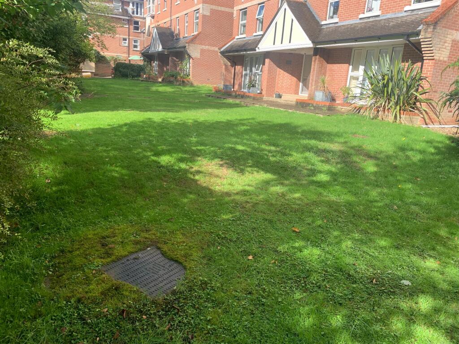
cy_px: 172
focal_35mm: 26
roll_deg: -4.8
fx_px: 345
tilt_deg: -12.8
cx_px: 230
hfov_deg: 67.3
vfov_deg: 53.1
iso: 25
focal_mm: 4.25
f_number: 1.8
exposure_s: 1/573
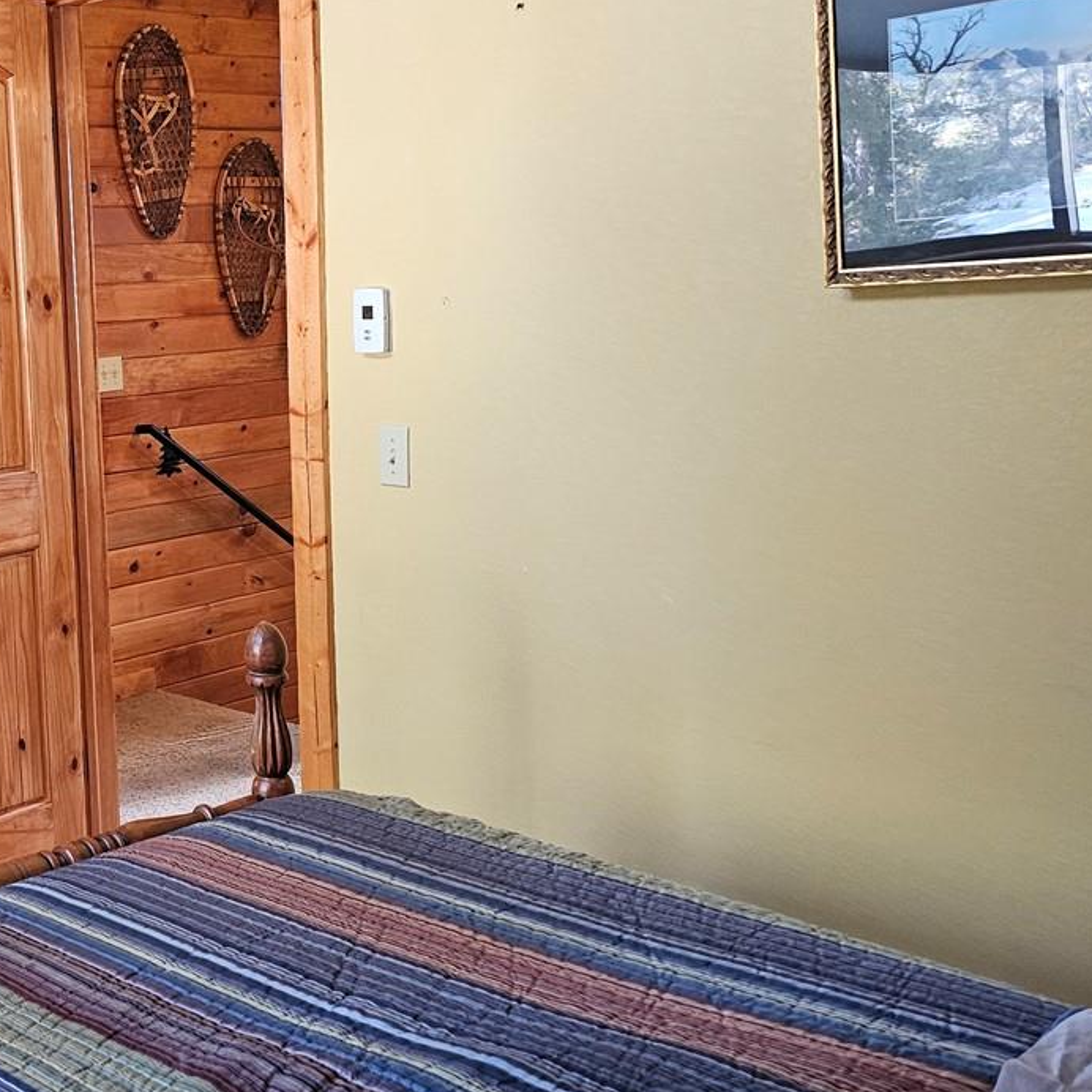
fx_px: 1677
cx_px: 153
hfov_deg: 34.5
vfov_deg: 36.0
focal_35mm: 47
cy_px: 511
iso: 1000
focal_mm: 6.3
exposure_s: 1/120
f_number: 1.7
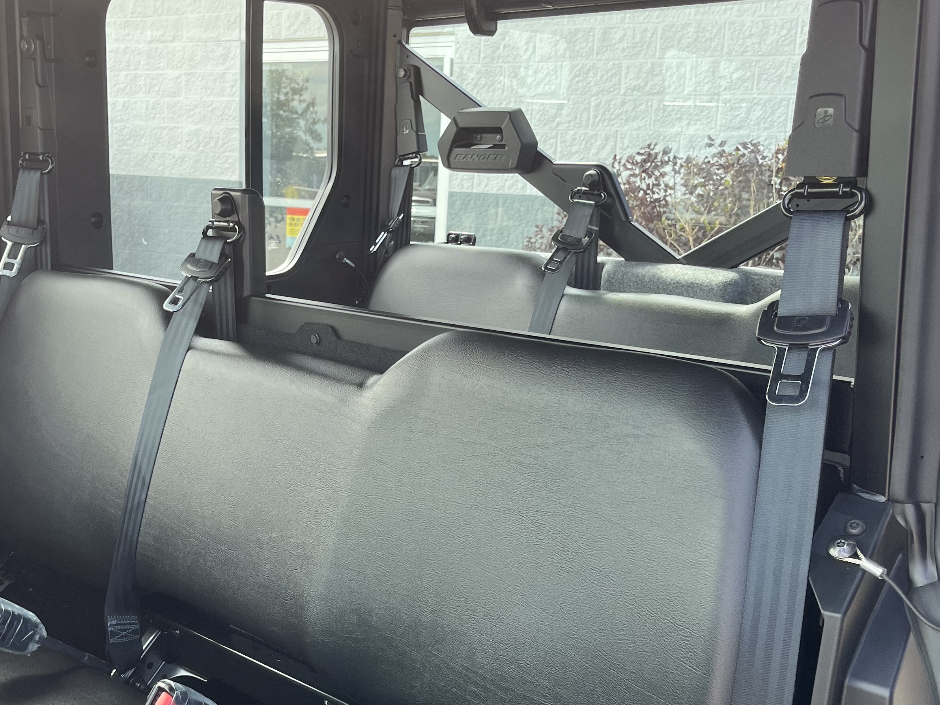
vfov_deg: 32.7
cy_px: 440
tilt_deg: -11.6
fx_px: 1195
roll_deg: -1.6
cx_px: 383
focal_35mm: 44
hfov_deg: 42.8
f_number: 1.6
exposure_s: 1/267
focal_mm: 5.1
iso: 40
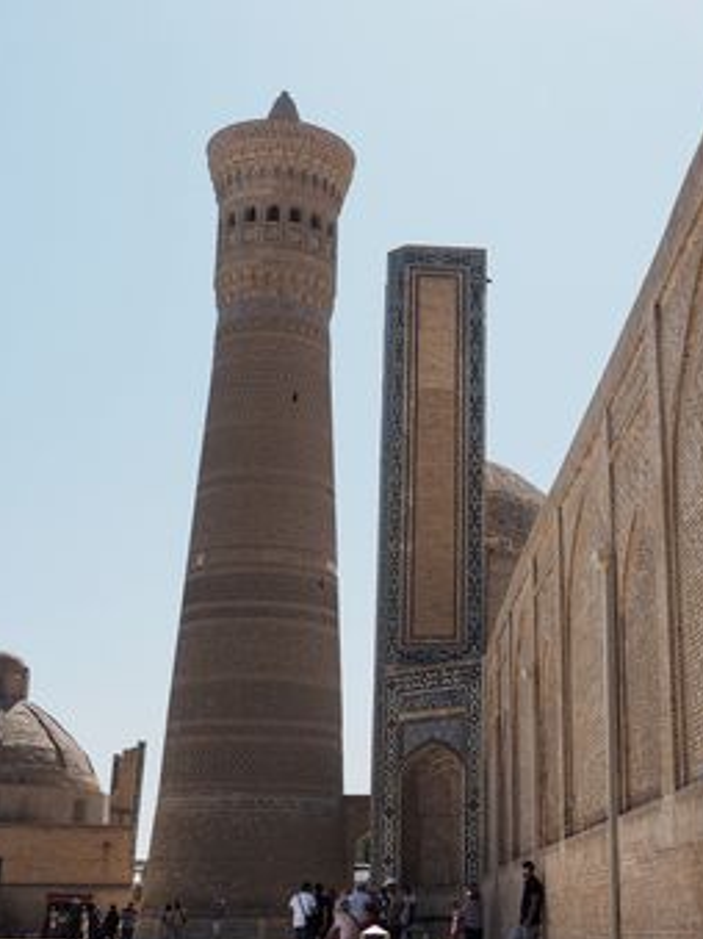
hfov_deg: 25.8
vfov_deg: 34.3
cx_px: 504
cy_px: 517
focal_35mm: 56
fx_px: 1517
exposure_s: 1/640
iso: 200
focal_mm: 19
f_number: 8
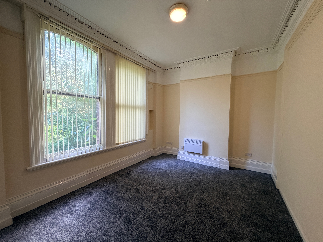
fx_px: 131
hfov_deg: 102.1
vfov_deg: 85.7
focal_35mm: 14
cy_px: 121
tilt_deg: -3.3
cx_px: 162
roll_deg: -0.3
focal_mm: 2.22
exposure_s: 1/100
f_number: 2.2
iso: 200
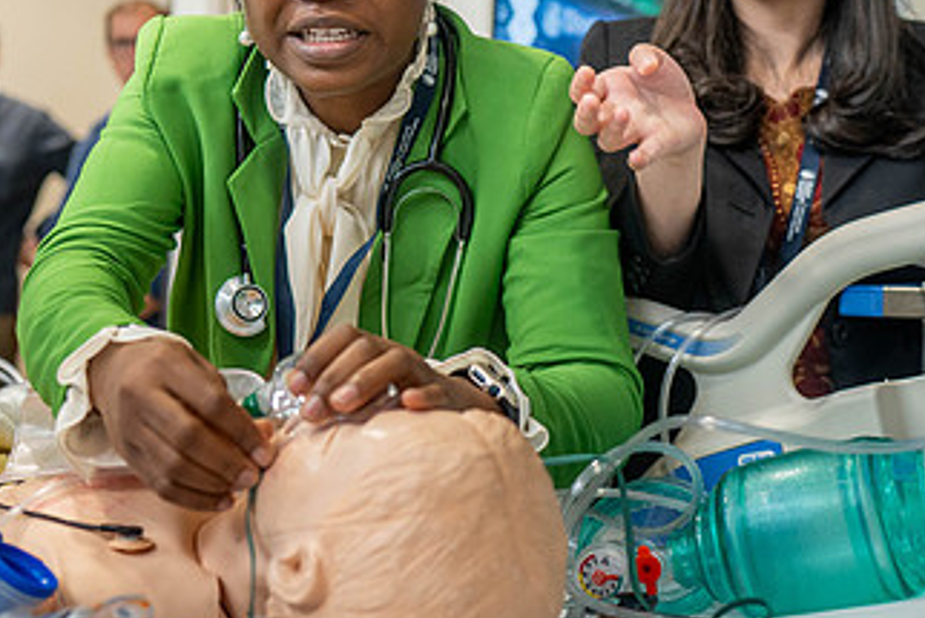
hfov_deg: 31.9
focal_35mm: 63
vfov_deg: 21.5
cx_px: 440
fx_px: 1619
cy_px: 217
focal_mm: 35
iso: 1000
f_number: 2.5
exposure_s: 1/200
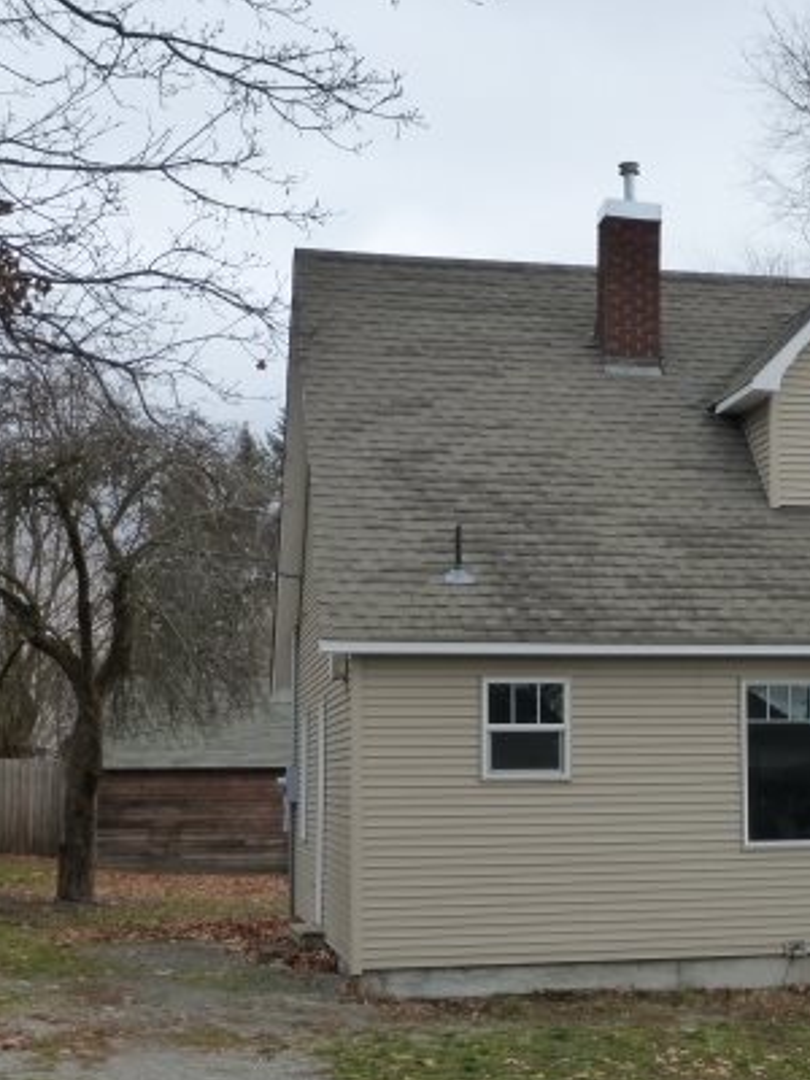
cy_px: 551
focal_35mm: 64
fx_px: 1997
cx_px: 767
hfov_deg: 22.2
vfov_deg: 30.3
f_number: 3.9
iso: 200
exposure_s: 1/320
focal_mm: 6.9
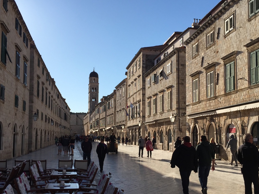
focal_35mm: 38
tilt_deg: +4.4
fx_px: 284
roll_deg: -0.3
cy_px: 117
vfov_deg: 37.6
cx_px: 141
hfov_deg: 48.9
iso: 32
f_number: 2.2
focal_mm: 4.15
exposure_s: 1/2639
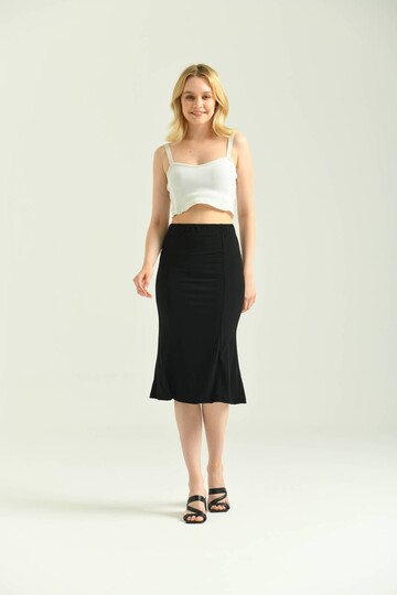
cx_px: 198
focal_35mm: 70
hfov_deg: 19.5
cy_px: 298
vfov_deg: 28.8
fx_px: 1158
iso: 125
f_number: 5.6
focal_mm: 70
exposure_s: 1/160
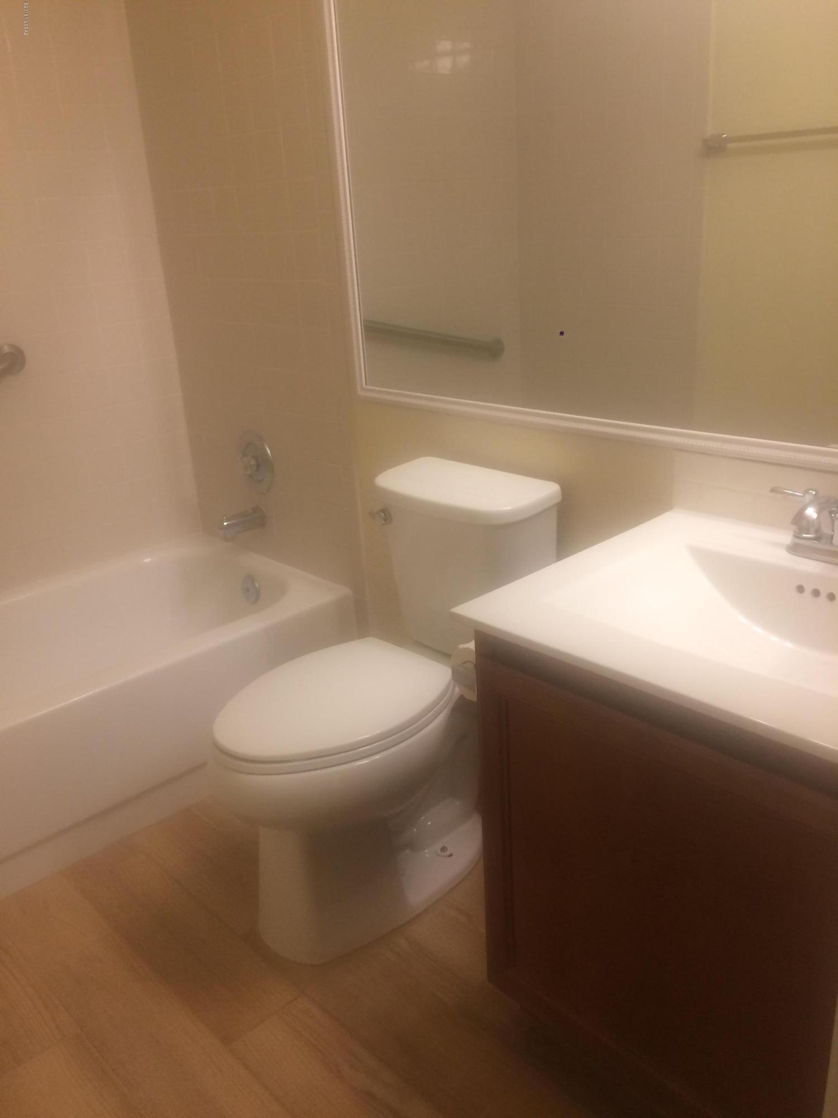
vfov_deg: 61.7
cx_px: 419
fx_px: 936
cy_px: 559
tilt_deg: -23.8
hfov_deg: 48.2
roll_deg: +4.8
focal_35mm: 29
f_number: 2.2
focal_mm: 4.15
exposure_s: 1/30
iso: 64
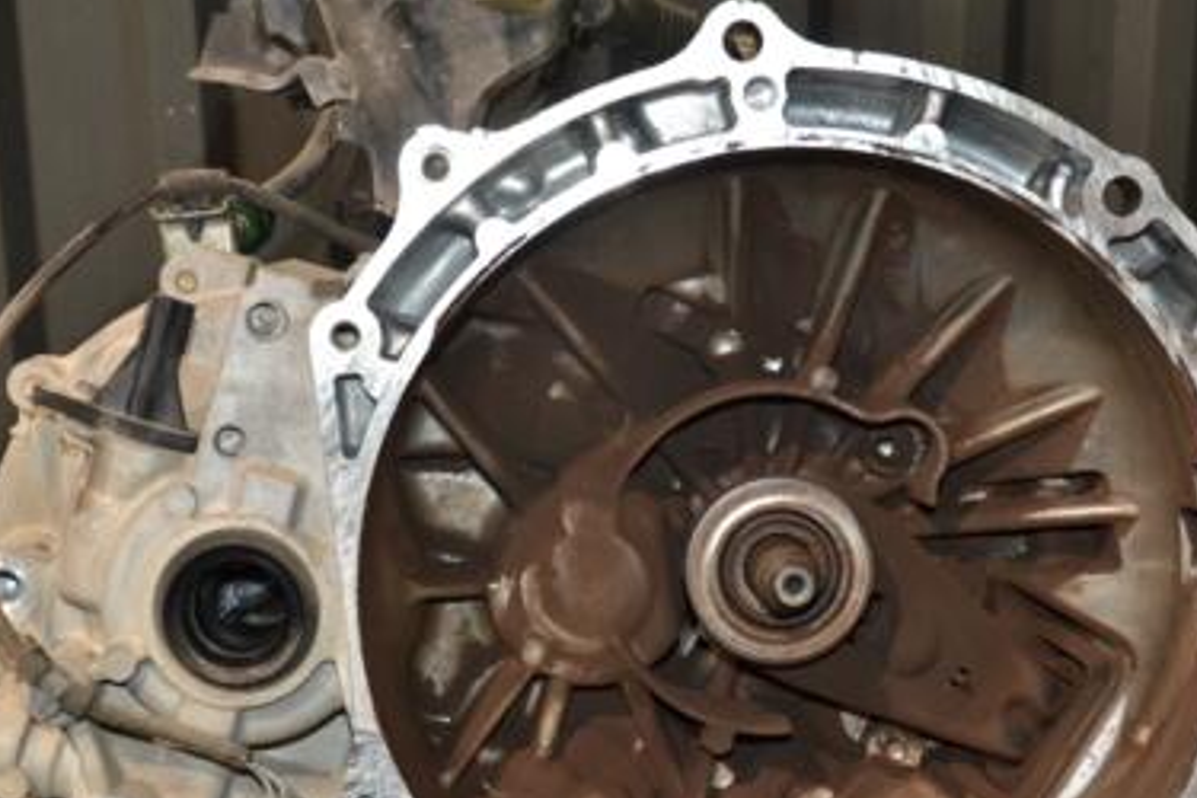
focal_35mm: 72
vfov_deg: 18.9
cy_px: 533
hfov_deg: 28.1
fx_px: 2394
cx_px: 591
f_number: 5
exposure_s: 1/60
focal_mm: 30
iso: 800
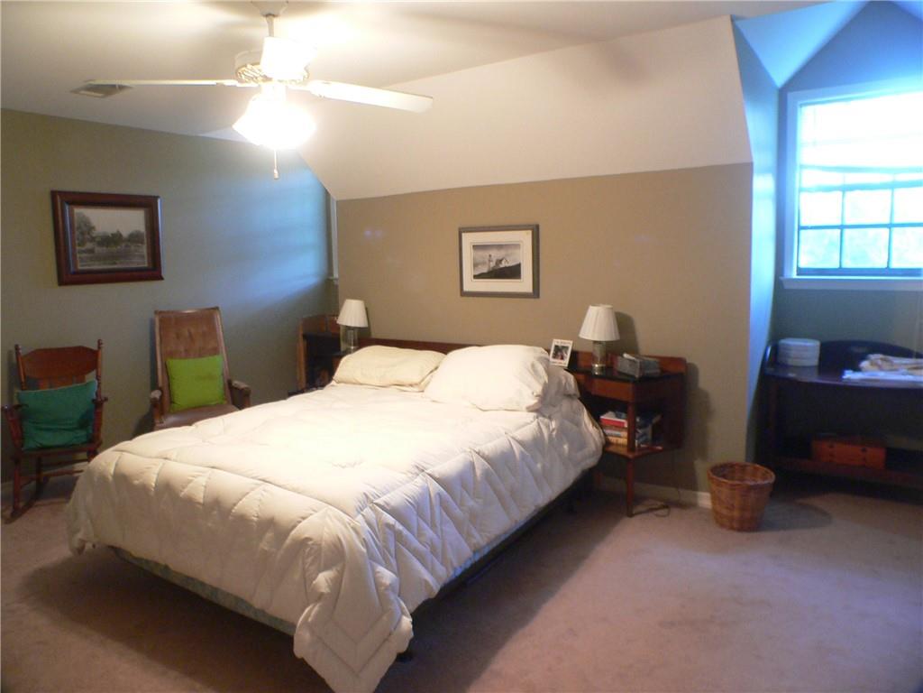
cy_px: 346
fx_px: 960
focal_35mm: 36
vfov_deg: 39.7
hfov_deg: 51.4
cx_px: 462
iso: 200
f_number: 2.8
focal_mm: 6
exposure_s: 1/4
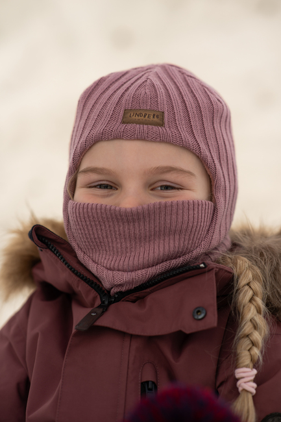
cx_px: 140
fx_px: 996
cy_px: 211
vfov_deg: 23.9
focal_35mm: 85
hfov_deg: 16.1
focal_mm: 85
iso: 100
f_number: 3.2
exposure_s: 1/320
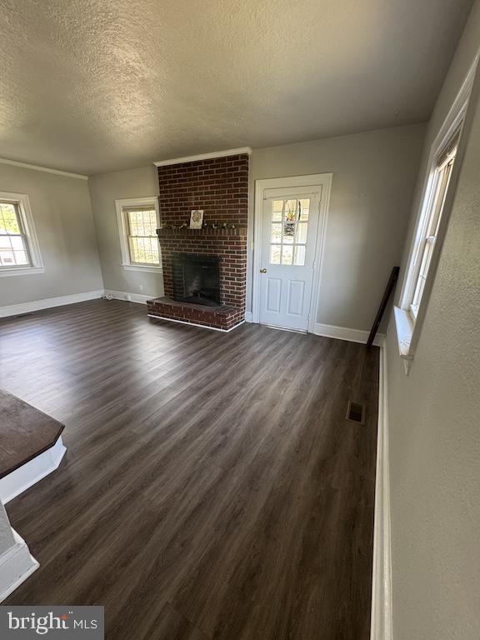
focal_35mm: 14
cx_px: 240
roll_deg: -0.2
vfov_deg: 102.1
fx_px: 259
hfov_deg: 85.7
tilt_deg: -19.0
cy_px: 320
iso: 250
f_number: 2.2
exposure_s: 1/60
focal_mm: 2.22
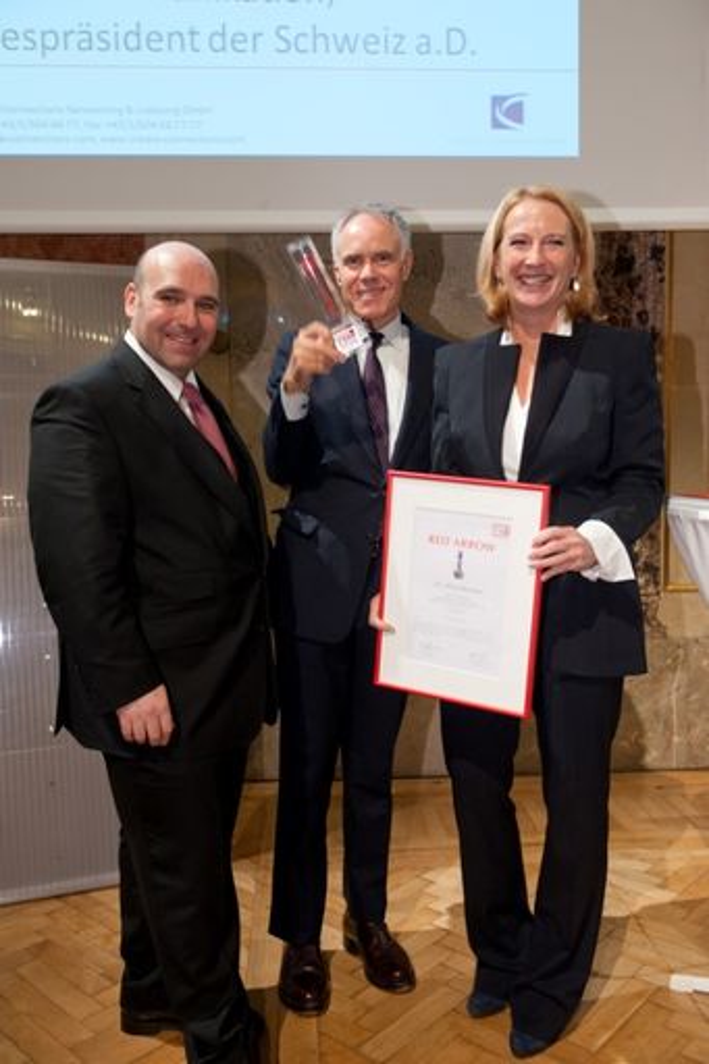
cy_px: 532
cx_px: 354
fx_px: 946
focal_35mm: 32
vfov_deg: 58.7
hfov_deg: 41.1
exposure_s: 1/60
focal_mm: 32
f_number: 5.6
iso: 1250
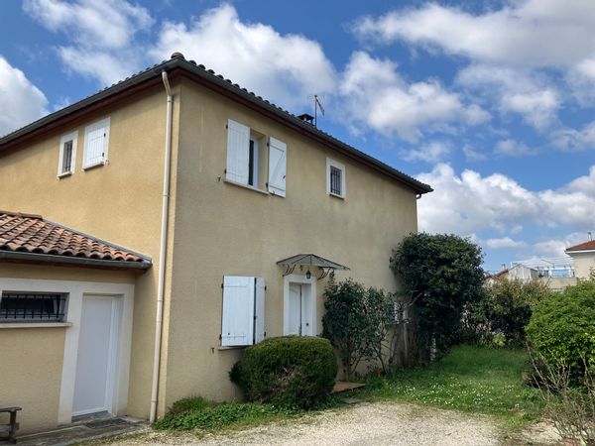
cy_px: 223
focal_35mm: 28
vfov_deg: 49.7
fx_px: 481
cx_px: 298
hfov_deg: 63.4
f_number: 1.8
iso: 32
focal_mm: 3.99
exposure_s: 1/1389
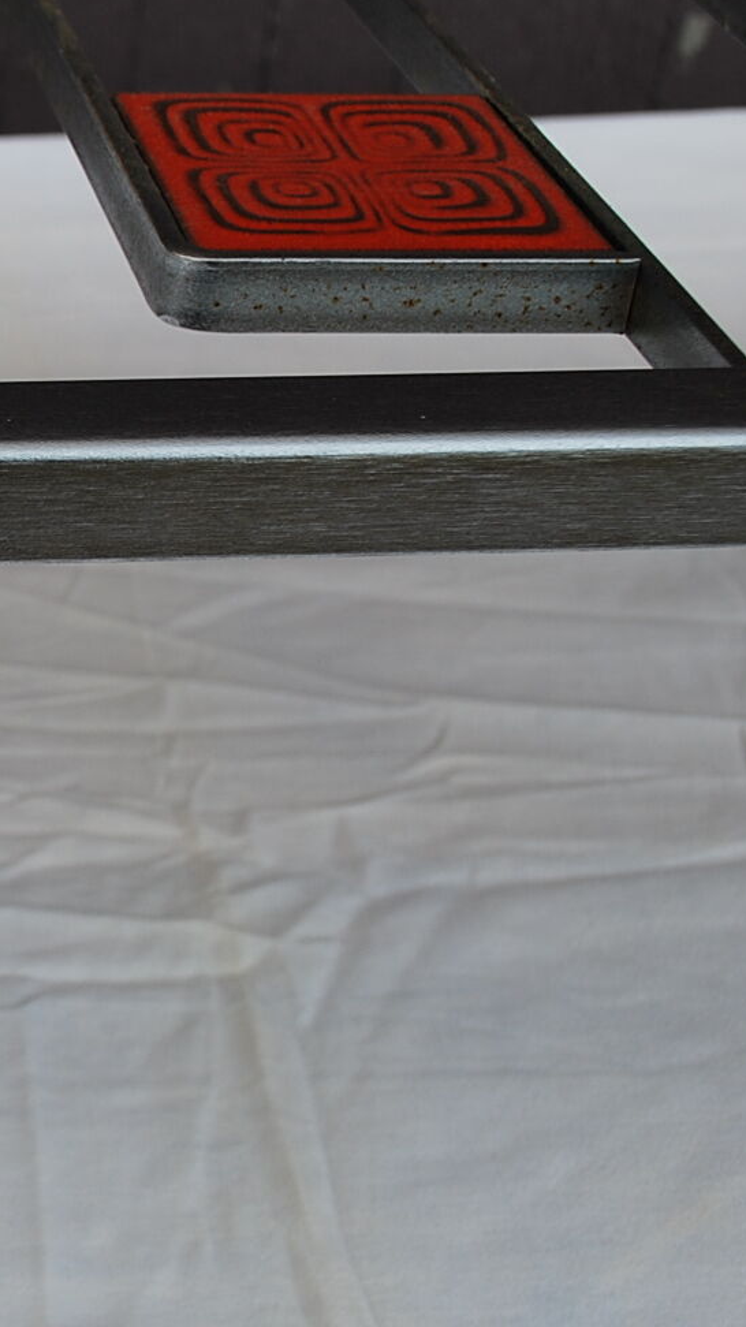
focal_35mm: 69
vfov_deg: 30.6
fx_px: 2427
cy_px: 605
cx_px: -493
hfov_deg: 15.6
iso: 100
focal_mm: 22
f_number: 5.6
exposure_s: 1/125
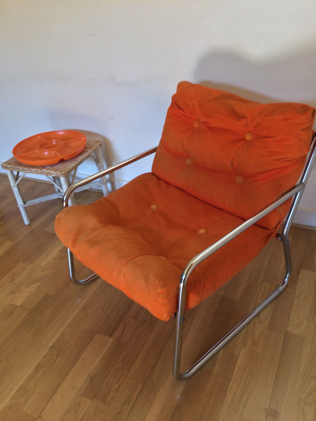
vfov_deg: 58.4
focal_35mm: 31
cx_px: 158
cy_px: 210
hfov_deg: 45.4
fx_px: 377
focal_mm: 3.3
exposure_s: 1/33
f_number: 2.4
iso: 25
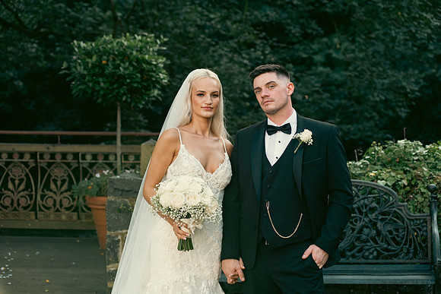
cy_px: 147
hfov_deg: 25.4
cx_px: 220
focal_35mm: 80
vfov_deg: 17.1
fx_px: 980
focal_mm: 80
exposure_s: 1/200
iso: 200
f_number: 3.5
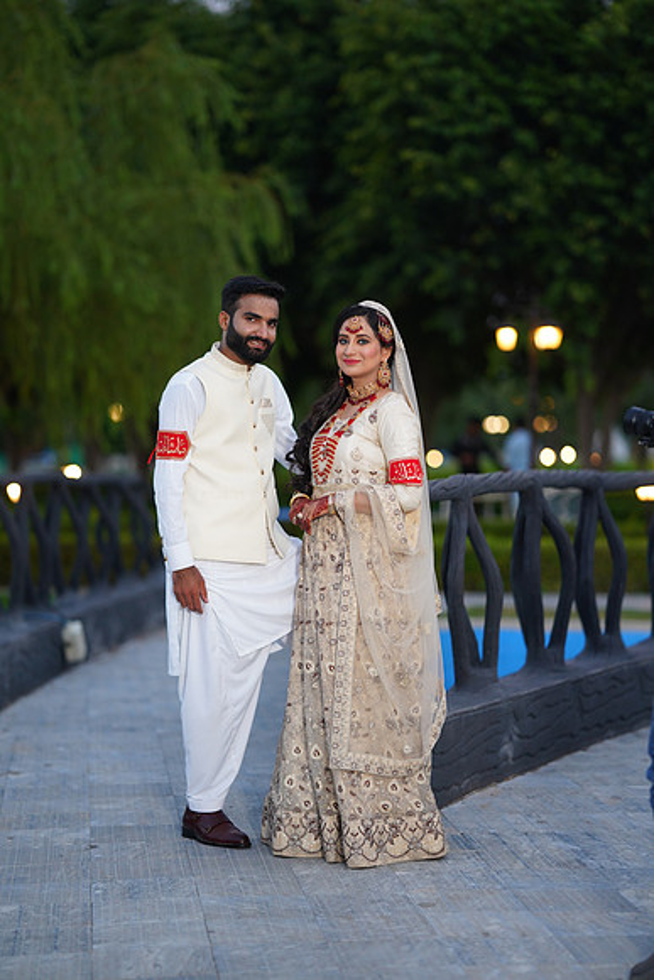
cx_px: 327
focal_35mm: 85
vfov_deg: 23.9
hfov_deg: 16.1
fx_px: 2315
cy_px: 490
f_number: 1.4
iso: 640
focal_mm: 85
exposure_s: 1/200
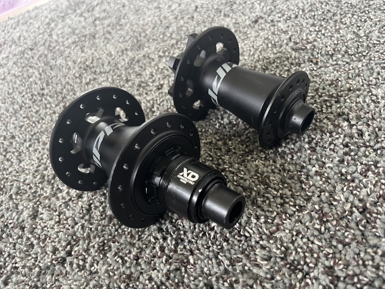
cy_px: 144
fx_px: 289
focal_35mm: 26
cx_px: 192
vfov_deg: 53.1
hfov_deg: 67.3
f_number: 1.6
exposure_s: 1/60
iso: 250
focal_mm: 5.1
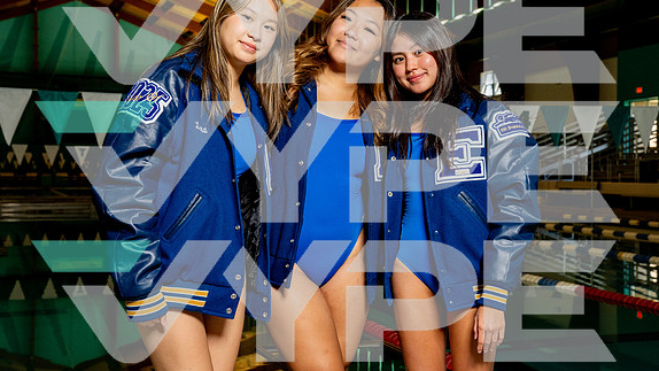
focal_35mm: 54
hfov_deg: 38.5
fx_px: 944
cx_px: 327
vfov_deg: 22.2
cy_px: 163
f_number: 8
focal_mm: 51
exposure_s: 1/250
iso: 1600
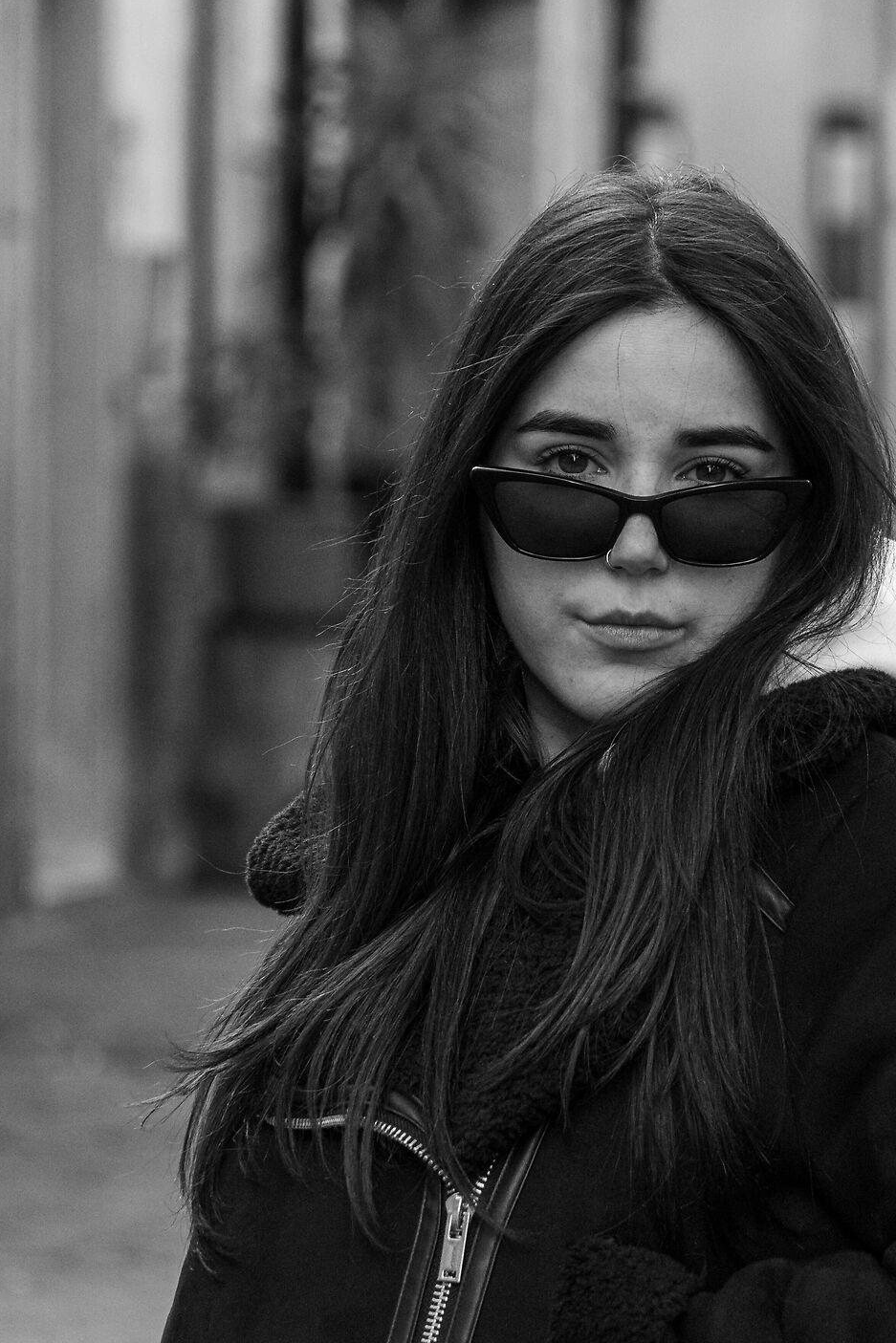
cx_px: 651
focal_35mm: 346
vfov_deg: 6.0
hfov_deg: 4.0
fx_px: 12908
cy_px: 632
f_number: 5.6
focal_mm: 135
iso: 1250
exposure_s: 1/160
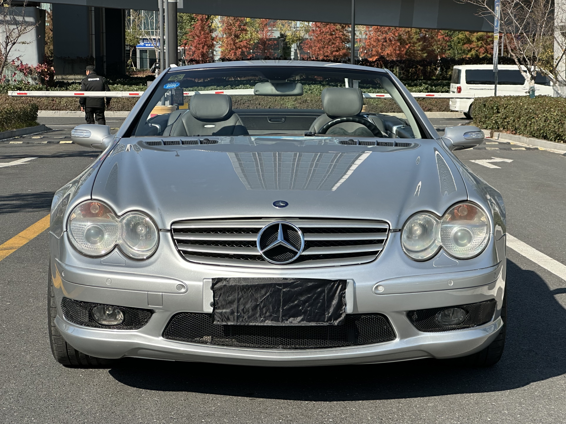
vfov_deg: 19.1
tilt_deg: -6.1
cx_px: 283
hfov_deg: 25.3
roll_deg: -0.7
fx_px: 1259
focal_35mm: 77
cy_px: 212
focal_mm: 9
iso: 32
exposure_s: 1/188
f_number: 2.8
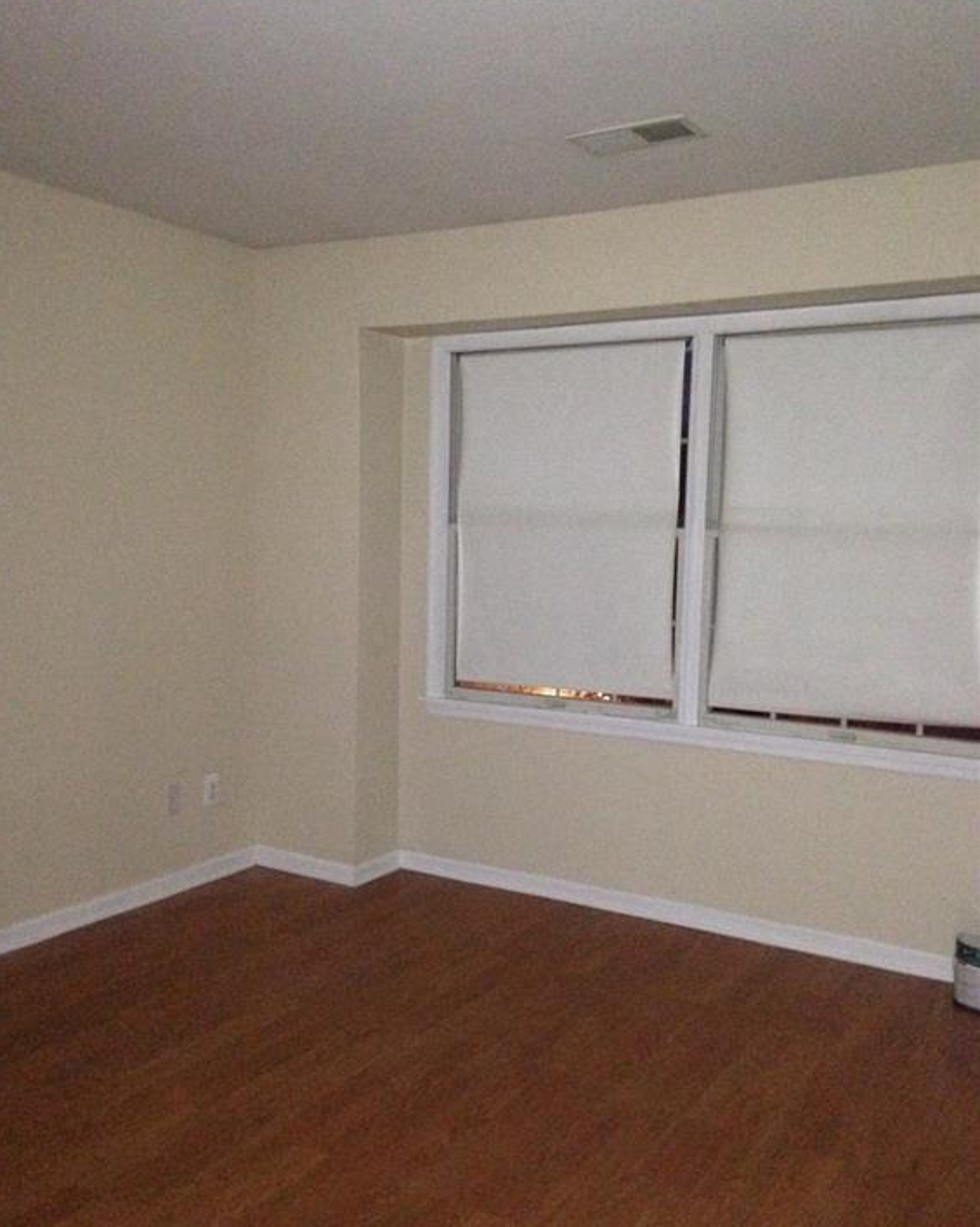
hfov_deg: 42.2
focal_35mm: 35
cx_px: 482
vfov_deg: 51.5
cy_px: 644
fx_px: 1270
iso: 800
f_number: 2.4
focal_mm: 4.12
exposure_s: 1/16
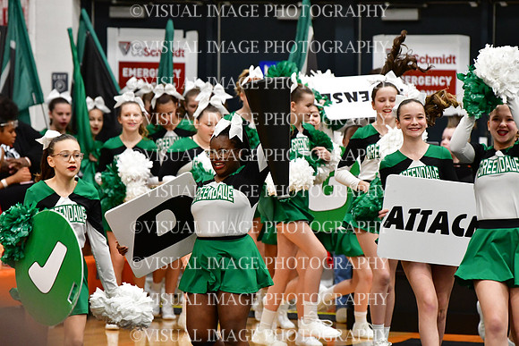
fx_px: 4326
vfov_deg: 4.6
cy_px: 173
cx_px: 260
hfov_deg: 6.9
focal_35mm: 300
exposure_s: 1/500
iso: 5000
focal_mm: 200
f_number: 3.5
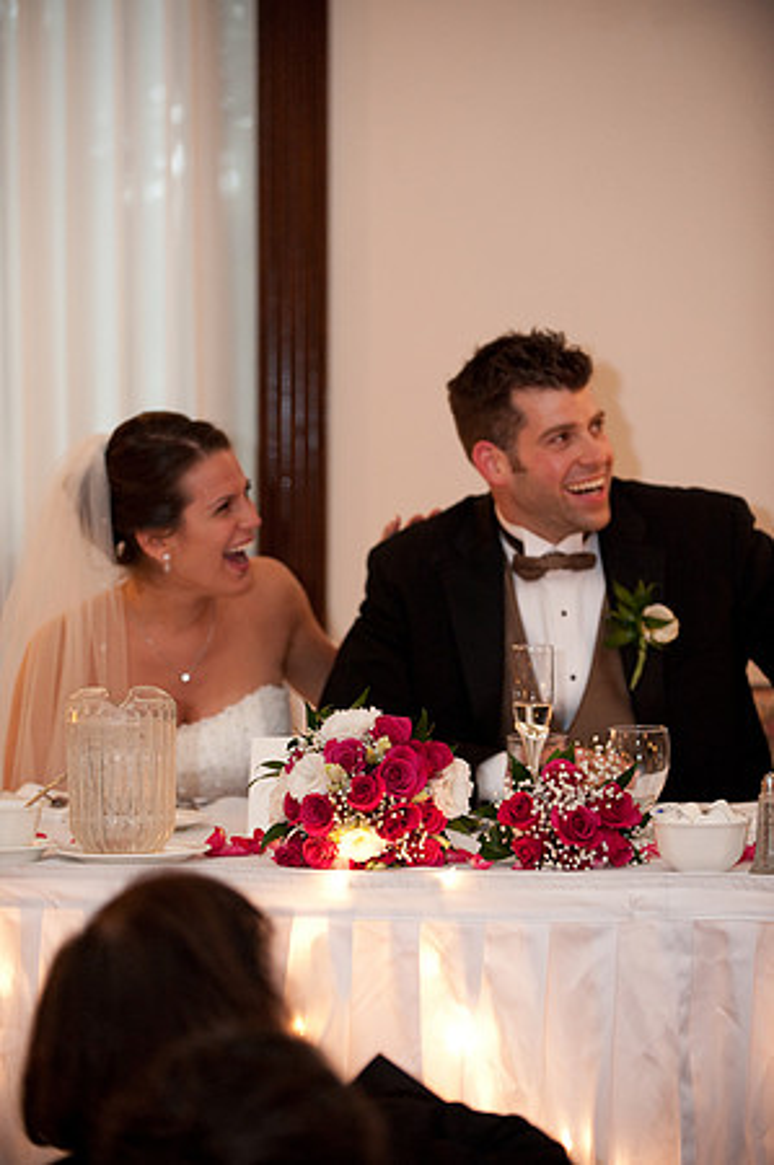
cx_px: 387
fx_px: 3555
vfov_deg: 18.6
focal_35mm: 110
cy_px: 582
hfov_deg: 12.4
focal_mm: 110
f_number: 2.8
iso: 2000
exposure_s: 1/60
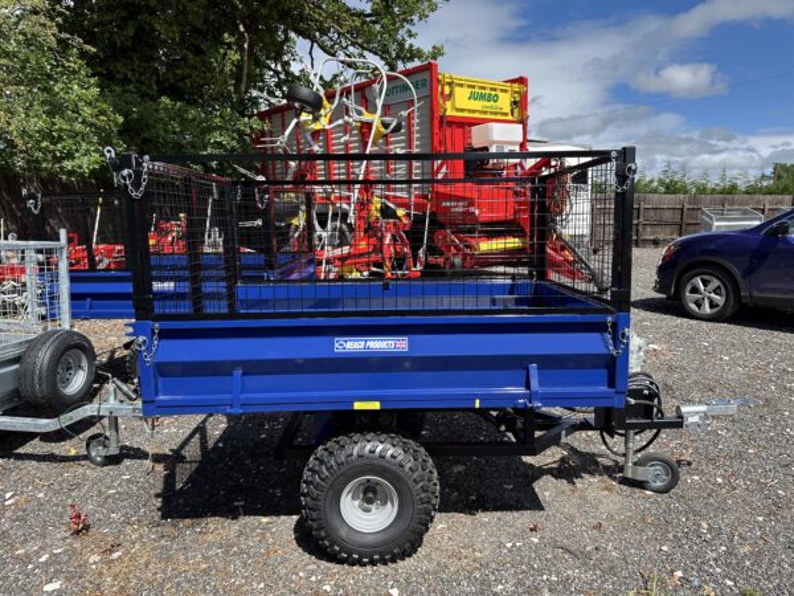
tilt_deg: -7.3
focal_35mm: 24
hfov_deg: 71.6
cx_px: 397
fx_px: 550
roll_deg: -0.7
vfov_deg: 56.8
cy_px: 298
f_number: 1.78
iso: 80
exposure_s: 1/2732
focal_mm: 6.86
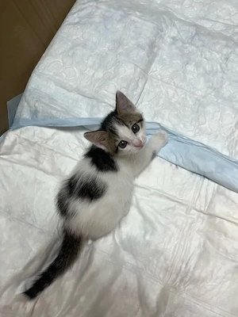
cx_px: 119
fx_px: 238
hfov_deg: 53.1
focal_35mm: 26
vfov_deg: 67.3
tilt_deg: -76.2
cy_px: 158
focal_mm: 5.1
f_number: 1.6
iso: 64
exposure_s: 1/100
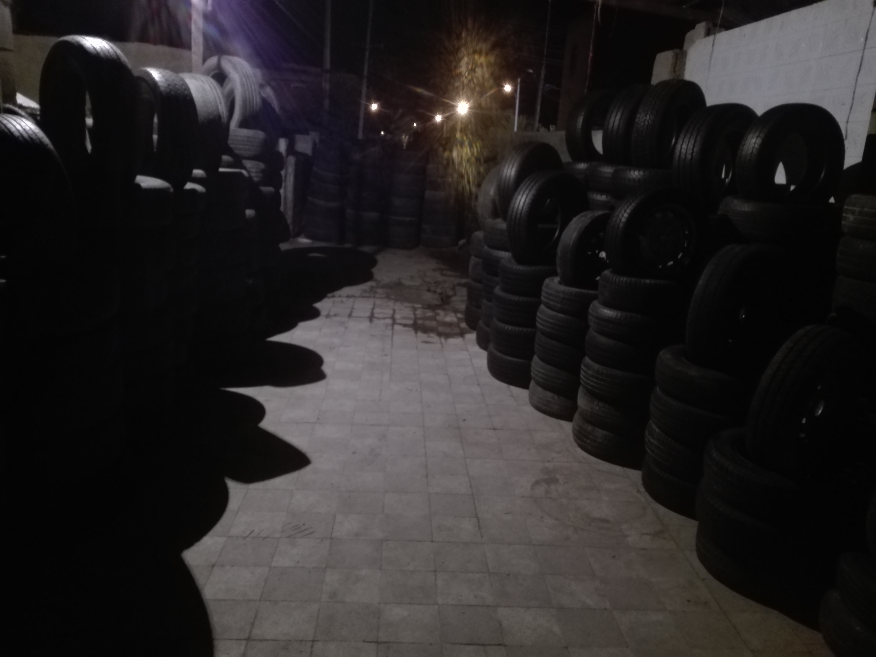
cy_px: 328
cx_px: 438
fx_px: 683
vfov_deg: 51.4
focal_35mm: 27
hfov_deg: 65.3
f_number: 2
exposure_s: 1/14
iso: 1680
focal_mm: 3.79
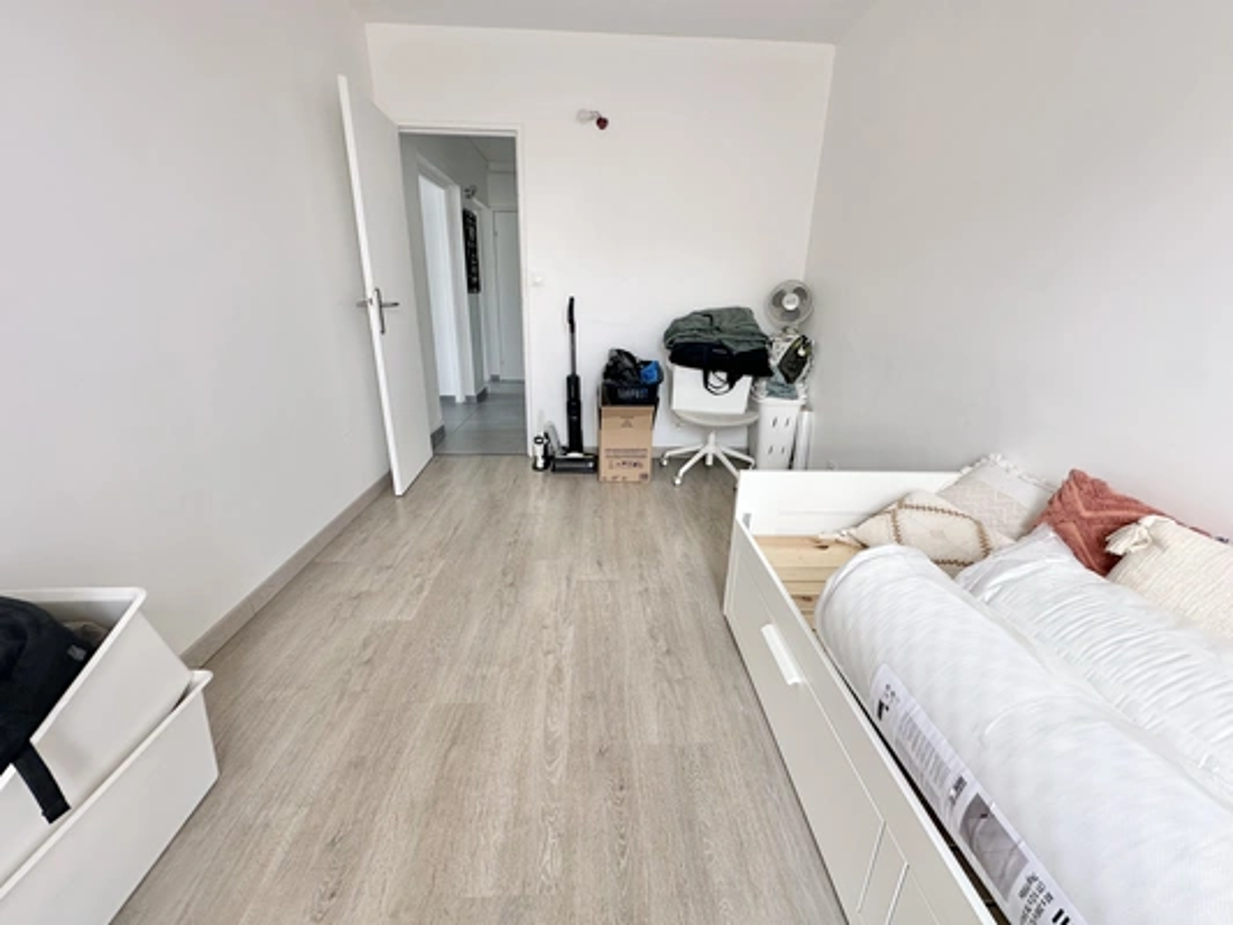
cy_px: 462
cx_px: 616
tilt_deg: -18.2
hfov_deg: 102.1
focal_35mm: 14
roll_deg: -1.5
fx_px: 499
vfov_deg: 85.7
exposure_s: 1/99
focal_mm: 2.22
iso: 100
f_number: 2.2
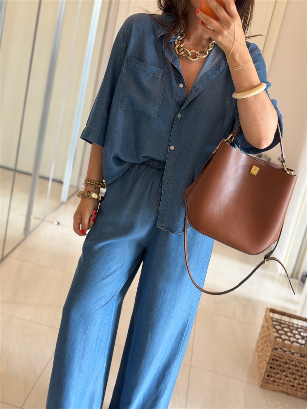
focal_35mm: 48
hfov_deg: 30.3
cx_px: 154
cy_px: 204
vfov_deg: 39.7
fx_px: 568
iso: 160
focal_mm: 6.76
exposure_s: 1/60
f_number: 1.78
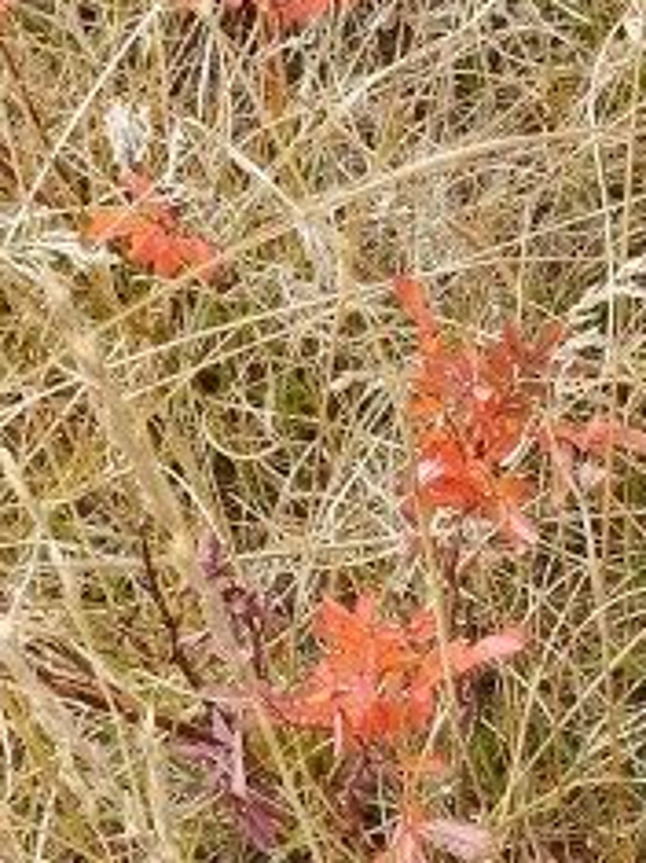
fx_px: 3910
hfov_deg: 9.1
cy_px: 870
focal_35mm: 157
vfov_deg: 12.4
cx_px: 1090
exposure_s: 1/250
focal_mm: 6.4
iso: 125
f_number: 4
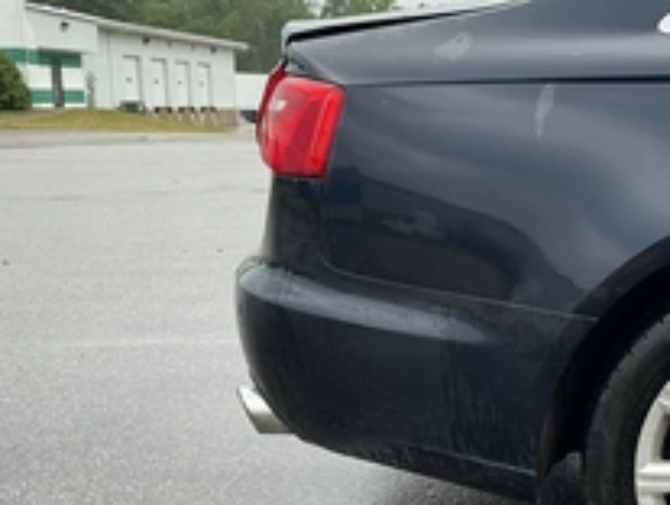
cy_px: 330
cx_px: 528
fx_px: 1047
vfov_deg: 27.0
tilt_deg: -7.8
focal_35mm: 54
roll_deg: -0.4
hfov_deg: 34.5
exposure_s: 1/346
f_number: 1.8
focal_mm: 3
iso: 25
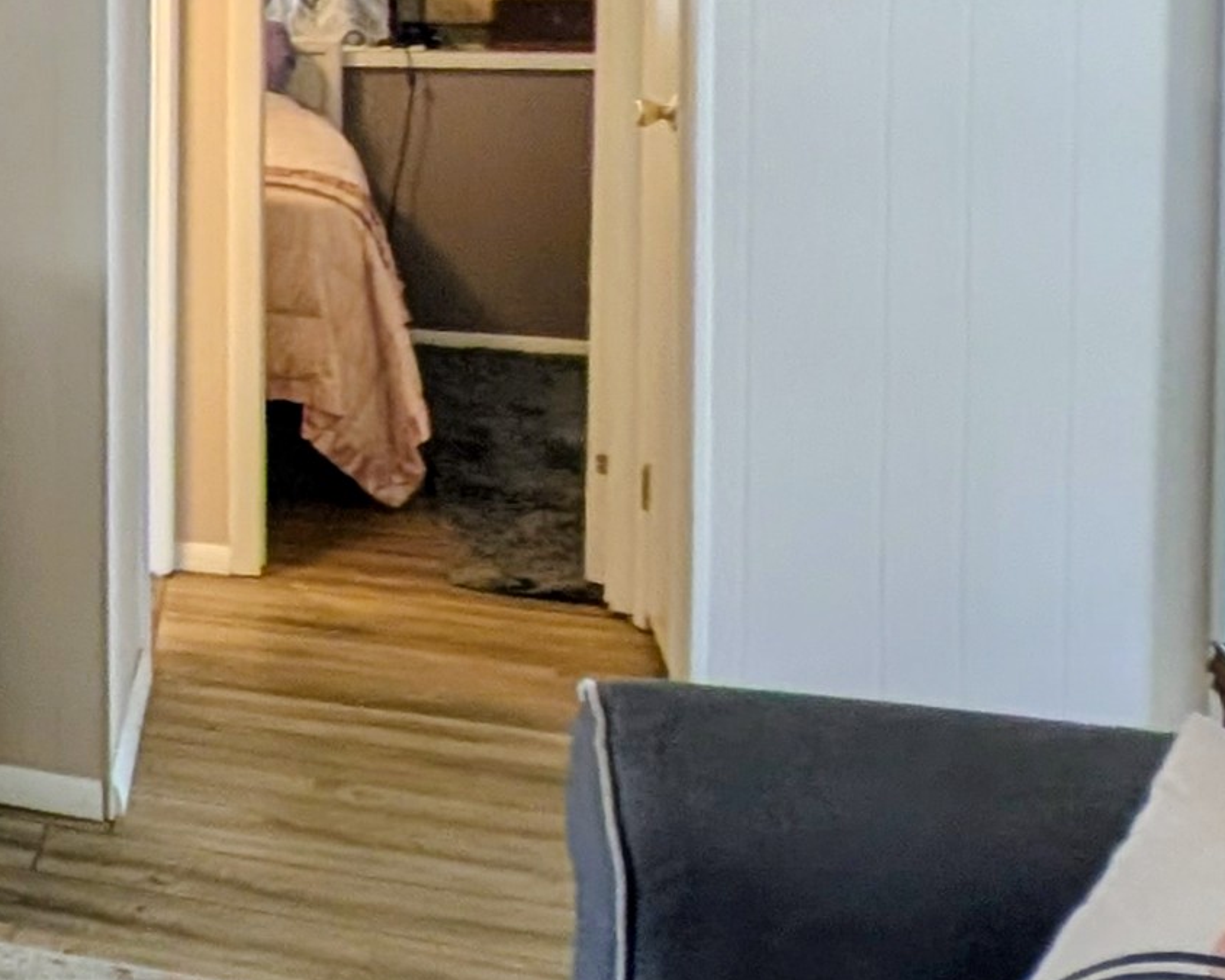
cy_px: 31
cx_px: -833
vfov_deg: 26.8
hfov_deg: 23.4
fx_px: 1958
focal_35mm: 54
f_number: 1.95
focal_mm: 2.23
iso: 46
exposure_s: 1/32.3
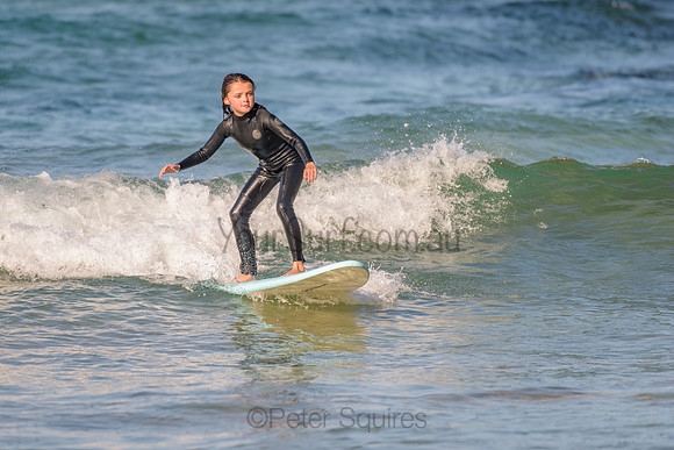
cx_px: 265
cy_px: 174
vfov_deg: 2.2
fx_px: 11486
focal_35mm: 613
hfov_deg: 3.4
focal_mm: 500
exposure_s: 1/2000
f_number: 5.6
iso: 250
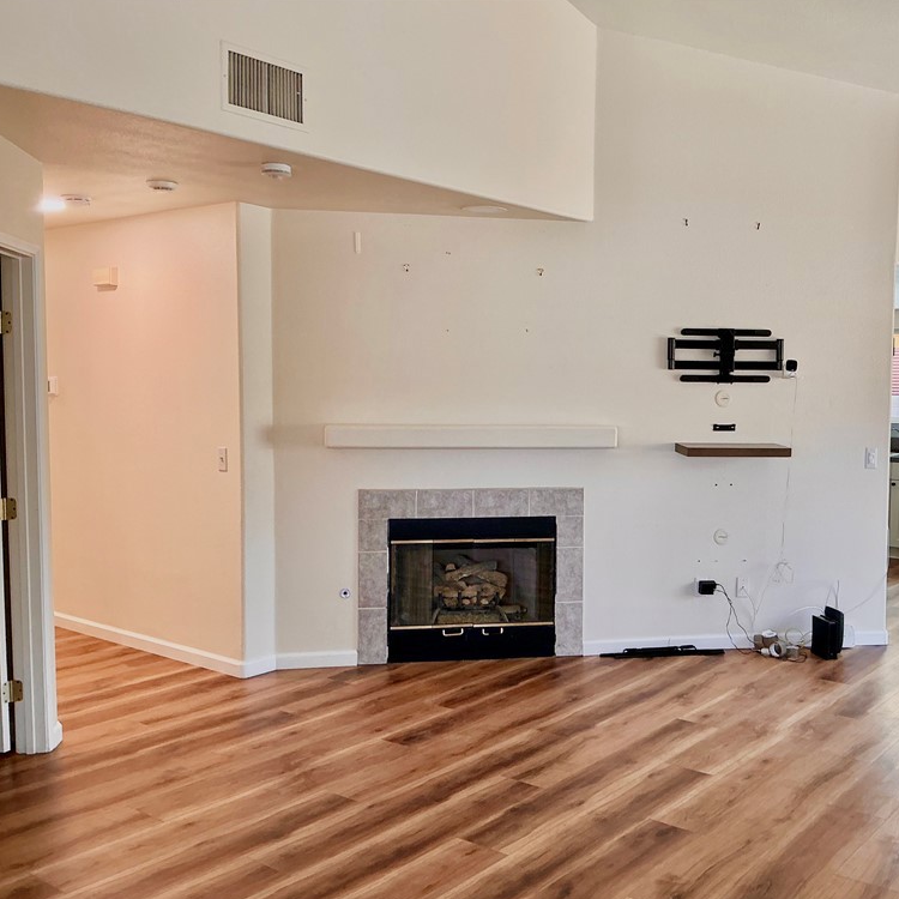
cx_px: 575
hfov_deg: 46.7
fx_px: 1028
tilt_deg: -3.2
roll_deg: -0.6
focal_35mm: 35
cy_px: 453
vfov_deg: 47.2
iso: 40
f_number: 1.8
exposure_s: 1/60
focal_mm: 3
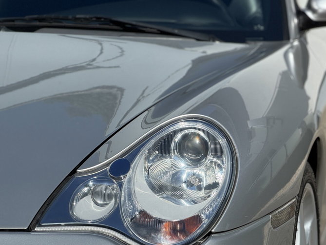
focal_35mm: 153
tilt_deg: -10.8
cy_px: 184
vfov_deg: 9.7
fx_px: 1441
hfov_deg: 12.9
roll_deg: +1.5
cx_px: 195
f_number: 2.8
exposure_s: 1/1125
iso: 32
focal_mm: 16.89
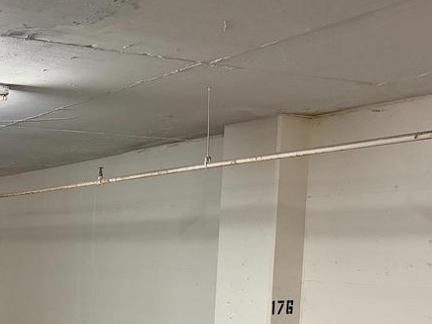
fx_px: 761
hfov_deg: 30.4
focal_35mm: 61
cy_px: 353
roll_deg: -0.4
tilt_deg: -7.8
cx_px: 51
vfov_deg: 22.7
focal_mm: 5.96
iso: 400
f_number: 1.6
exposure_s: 1/40
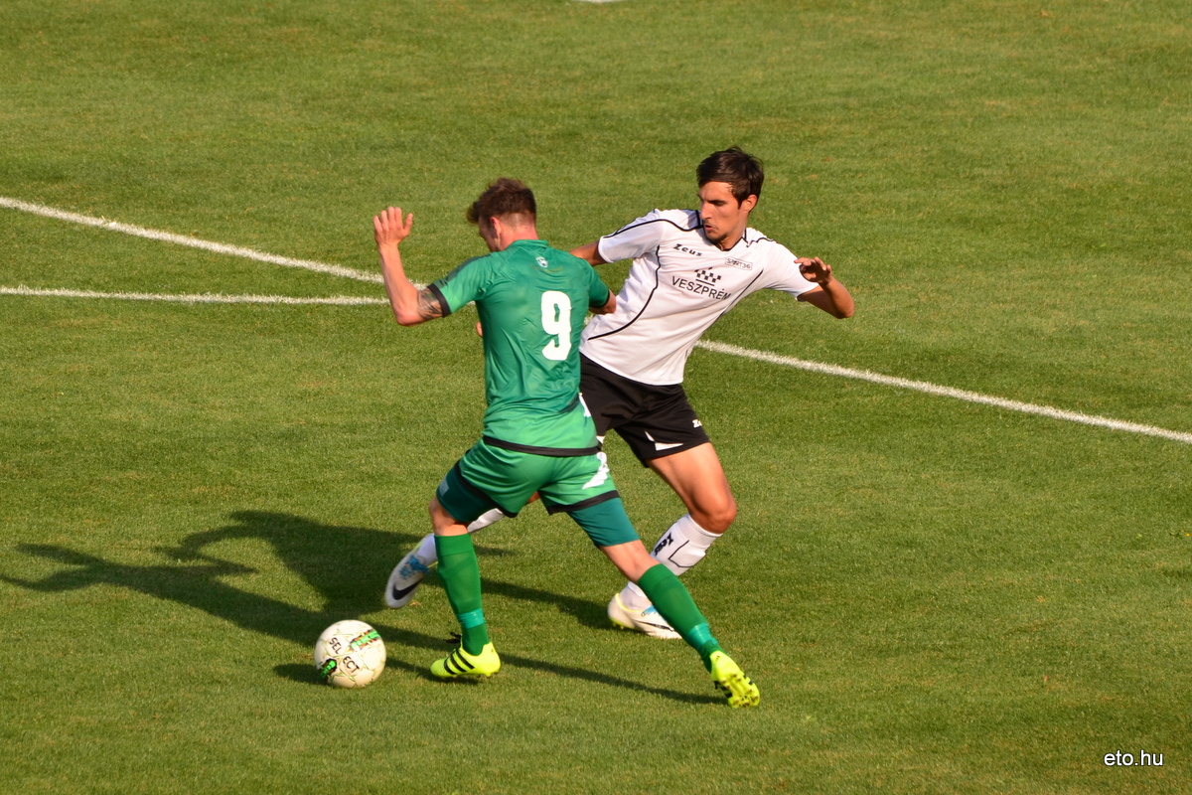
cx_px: 596
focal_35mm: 375
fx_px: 12416
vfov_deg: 3.7
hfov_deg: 5.5
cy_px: 398
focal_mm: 250
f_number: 5.6
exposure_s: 1/800
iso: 200
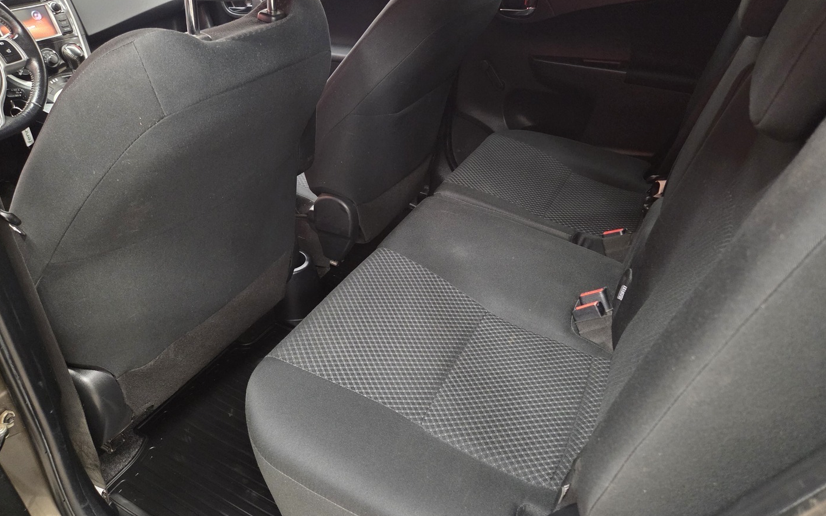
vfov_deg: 49.2
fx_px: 563
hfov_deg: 72.5
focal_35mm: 25
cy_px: 233
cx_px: 421
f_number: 1.8
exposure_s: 1/50
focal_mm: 5.4
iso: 2000
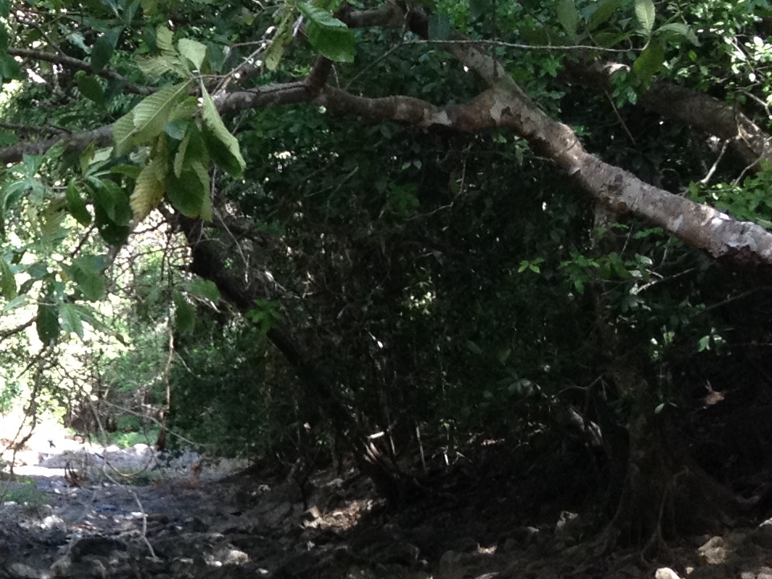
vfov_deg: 12.4
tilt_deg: -2.1
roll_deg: -1.1
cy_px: 463
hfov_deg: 15.6
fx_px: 2654
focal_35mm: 119
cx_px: -270
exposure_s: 1/120
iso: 80
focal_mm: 4.28
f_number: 2.4
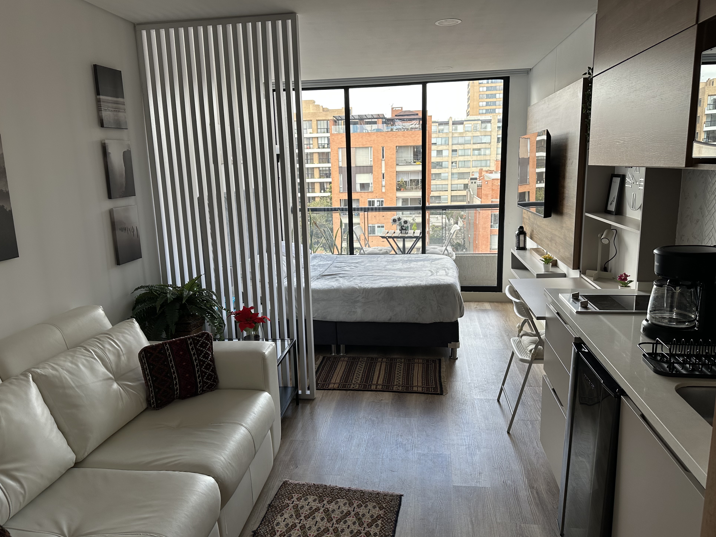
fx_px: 517
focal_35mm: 25
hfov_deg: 69.4
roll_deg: +1.2
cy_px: 265
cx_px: 356
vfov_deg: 54.9
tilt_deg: -11.4
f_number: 1.78
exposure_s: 1/307
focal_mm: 6.86
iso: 80
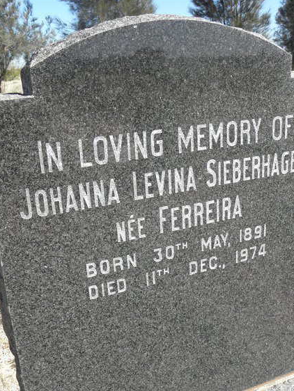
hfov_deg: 38.7
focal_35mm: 37
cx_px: 139
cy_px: 213
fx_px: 419
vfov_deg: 50.1
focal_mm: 4.6
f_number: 5.6
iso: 64
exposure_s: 1/160
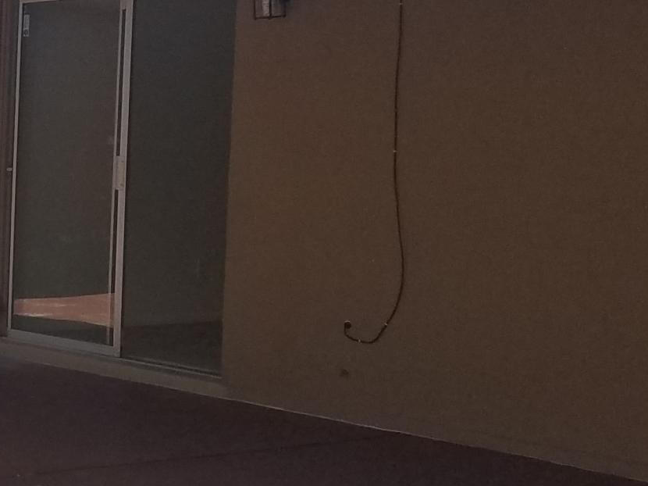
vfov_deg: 15.7
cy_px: 216
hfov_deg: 18.4
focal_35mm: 94
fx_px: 1759
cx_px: -334
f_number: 1.7
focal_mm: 4.2
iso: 50
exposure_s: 1/2192
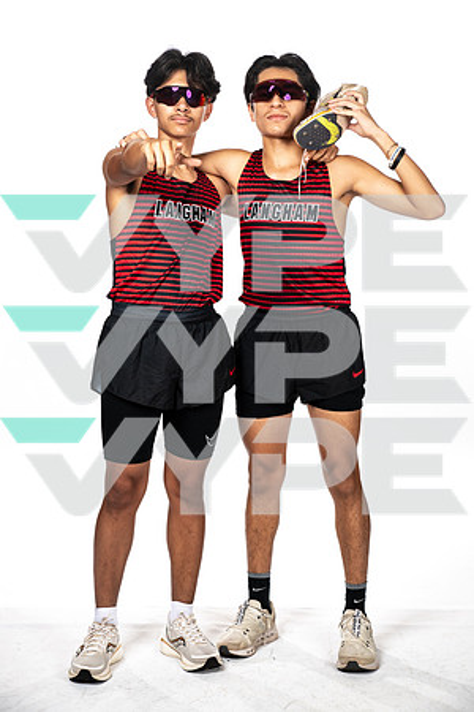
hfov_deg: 21.9
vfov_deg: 32.4
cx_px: 237
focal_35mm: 62
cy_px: 356
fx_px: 1224
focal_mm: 62
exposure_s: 1/320
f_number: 7.1
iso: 400
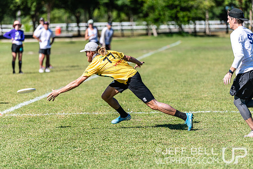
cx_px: 126
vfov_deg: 6.9
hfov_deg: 10.3
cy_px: 84
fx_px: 1406
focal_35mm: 200
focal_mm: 200
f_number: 3.2
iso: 160
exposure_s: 1/2500
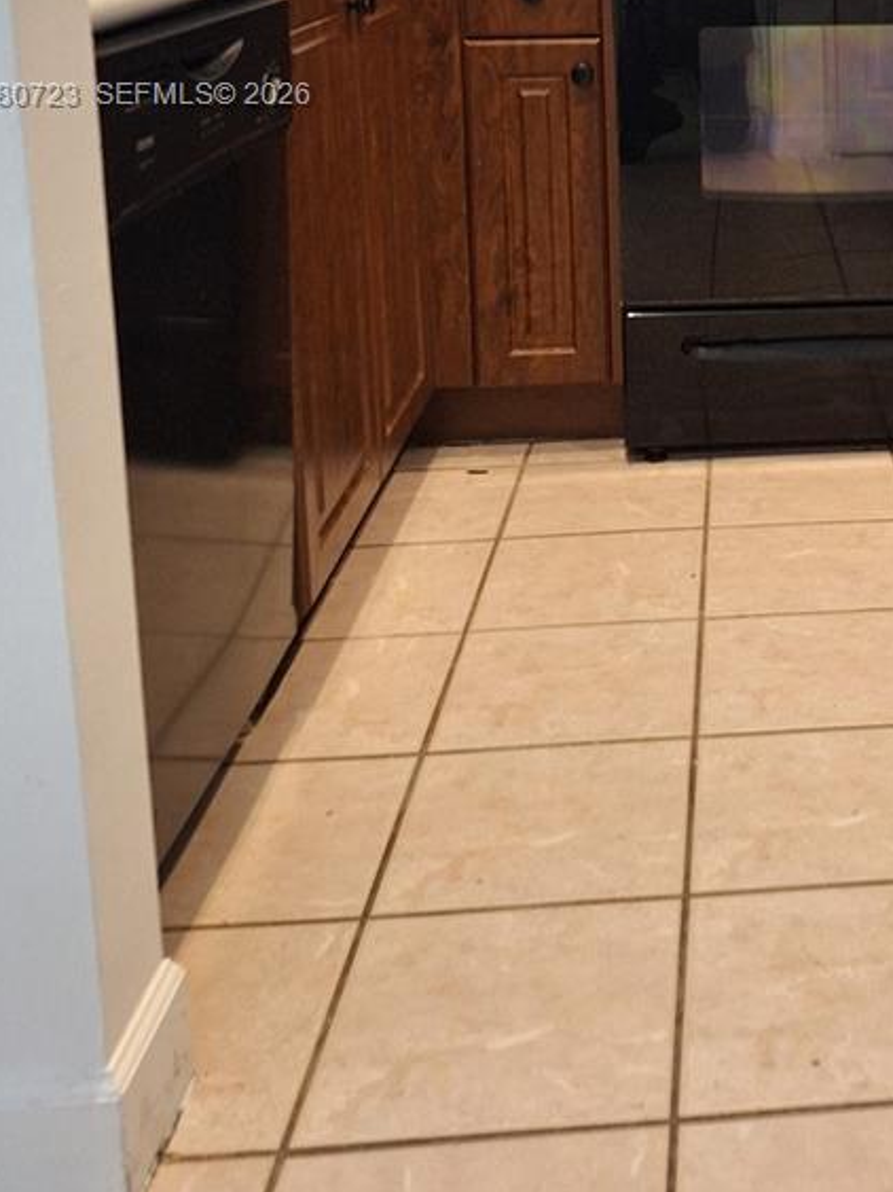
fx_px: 1686
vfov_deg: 36.3
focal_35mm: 49
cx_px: 872
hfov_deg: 28.1
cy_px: 97
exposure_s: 1/30
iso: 200
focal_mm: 5.54
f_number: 1.8
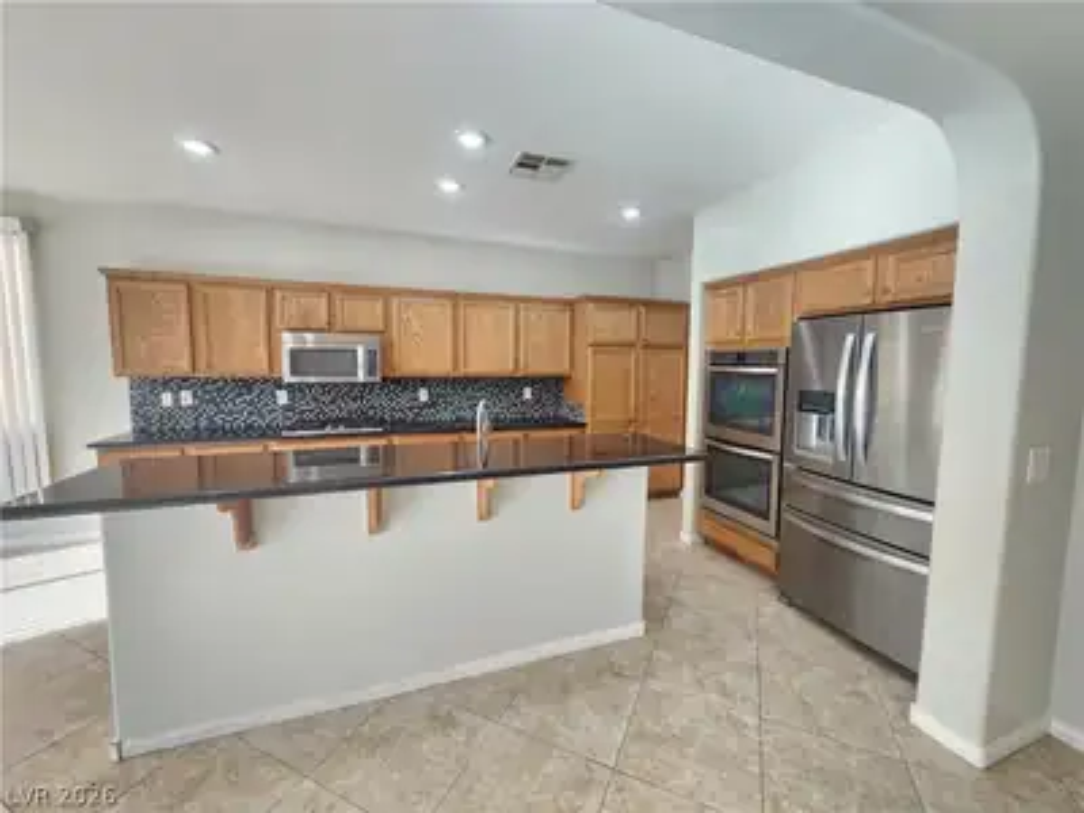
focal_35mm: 13
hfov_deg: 106.2
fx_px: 407
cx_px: 542
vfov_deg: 89.9
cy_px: 406
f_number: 2.2
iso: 200
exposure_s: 1/60
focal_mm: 2.2
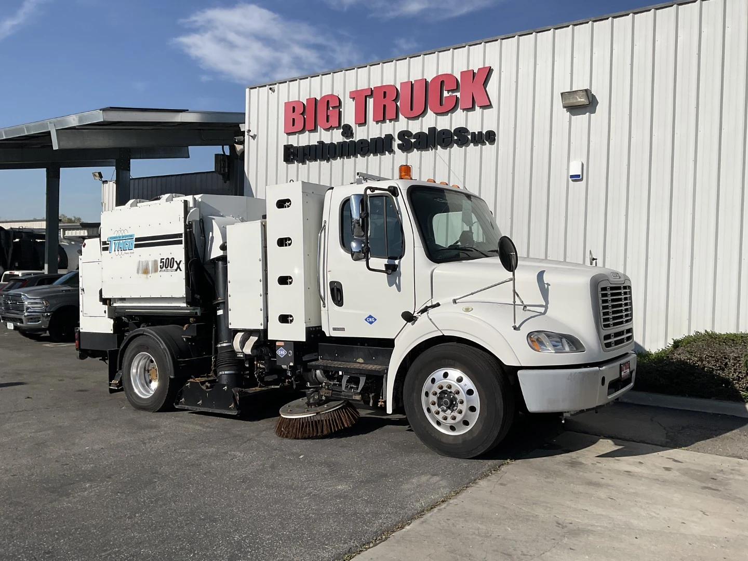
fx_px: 627
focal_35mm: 29
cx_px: 374
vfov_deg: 48.2
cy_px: 280
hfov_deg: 61.7
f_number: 1.8
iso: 20
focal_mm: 3
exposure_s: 1/5263
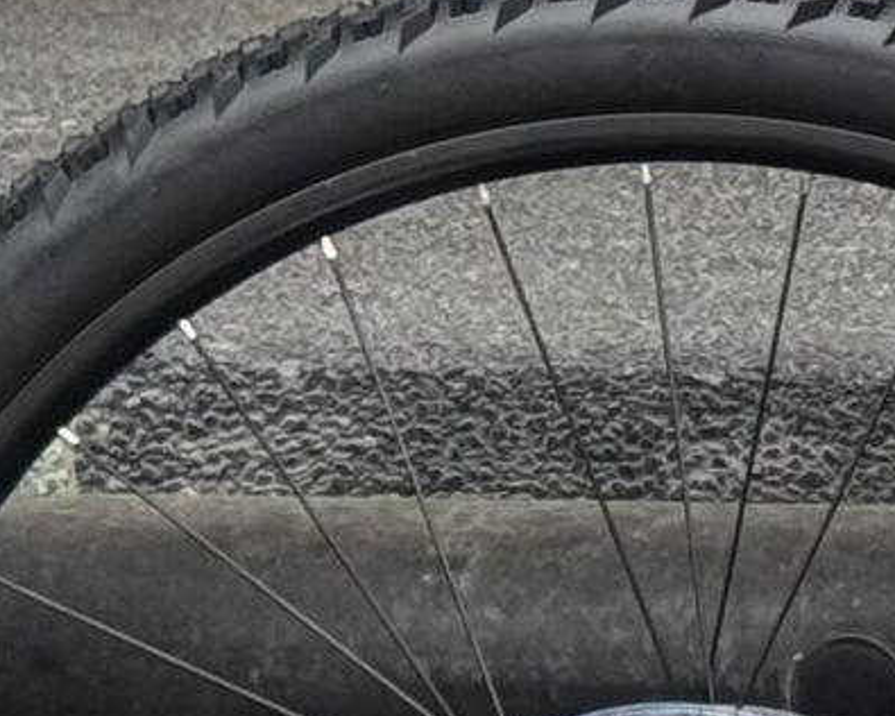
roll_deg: -0.3
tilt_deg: -11.3
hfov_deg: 6.0
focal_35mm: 304
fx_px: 8053
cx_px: 2445
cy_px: 696
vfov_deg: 5.1
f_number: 1.78
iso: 50
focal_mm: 6.76
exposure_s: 1/121
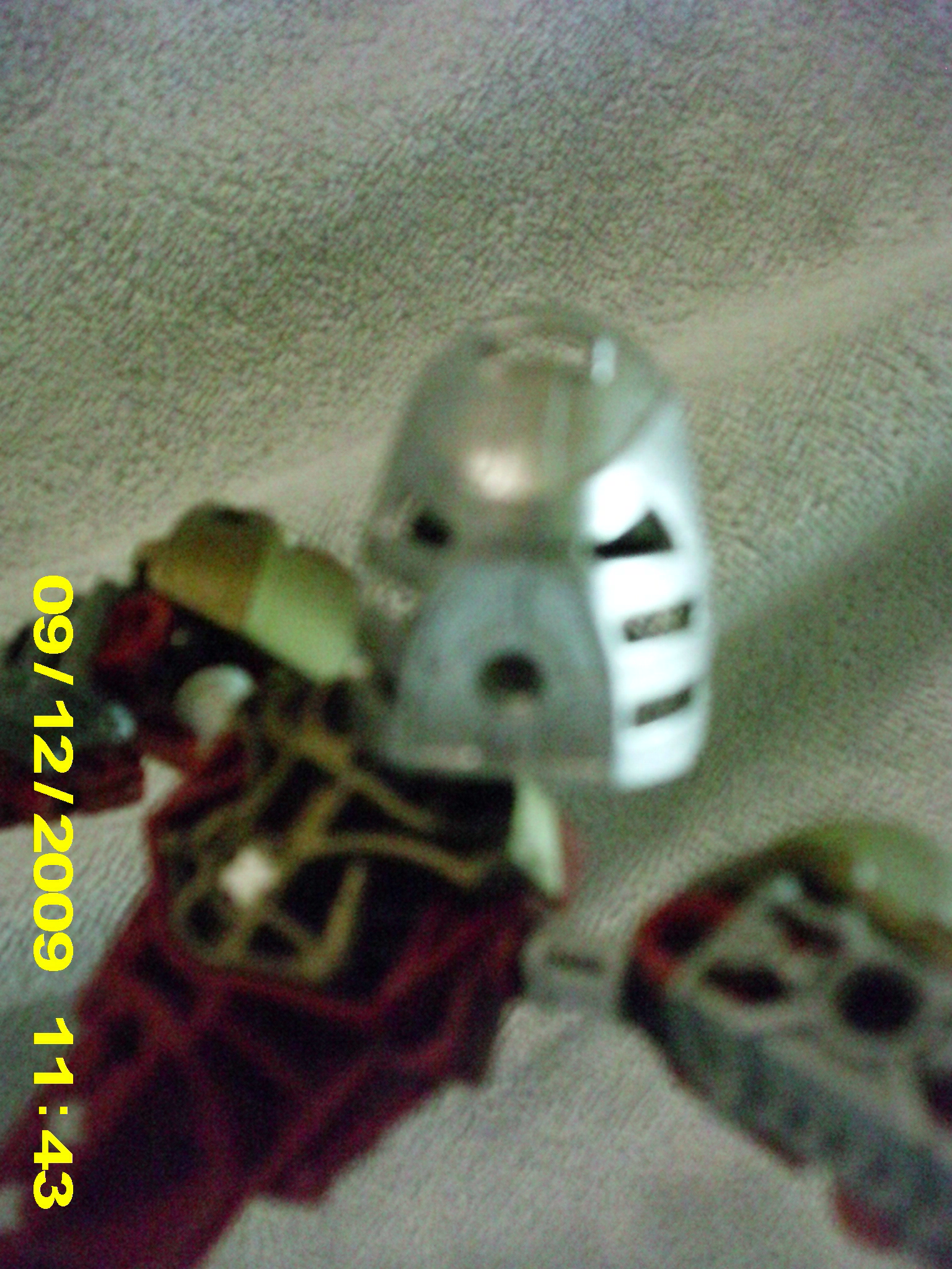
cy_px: 634
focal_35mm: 38
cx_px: 476
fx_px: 1393
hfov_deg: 37.7
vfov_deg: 49.0
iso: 1600
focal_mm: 6.3
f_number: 3.1
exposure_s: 1/20
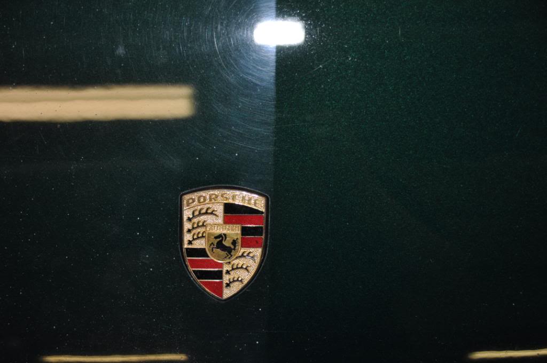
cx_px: 274
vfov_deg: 17.4
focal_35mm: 78
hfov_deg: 26.0
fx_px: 1184
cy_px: 182
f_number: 4.8
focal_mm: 52
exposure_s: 1/60
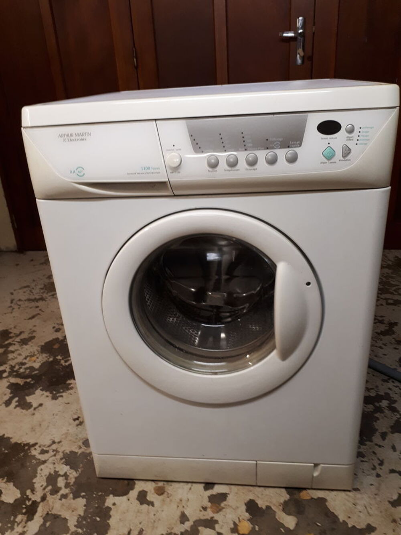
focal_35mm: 27
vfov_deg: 65.3
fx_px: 417
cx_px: 200
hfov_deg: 51.4
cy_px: 268
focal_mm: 3.6
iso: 200
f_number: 1.9
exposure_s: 1/33
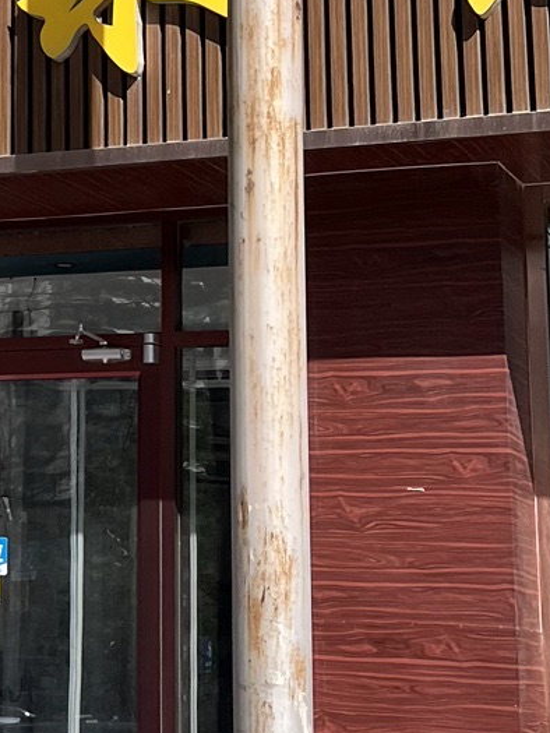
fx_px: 2096
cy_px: 137
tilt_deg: +17.2
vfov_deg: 19.6
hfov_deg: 14.1
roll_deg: -0.7
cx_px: -250
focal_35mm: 99
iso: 50
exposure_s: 1/2967
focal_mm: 5.1
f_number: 1.6
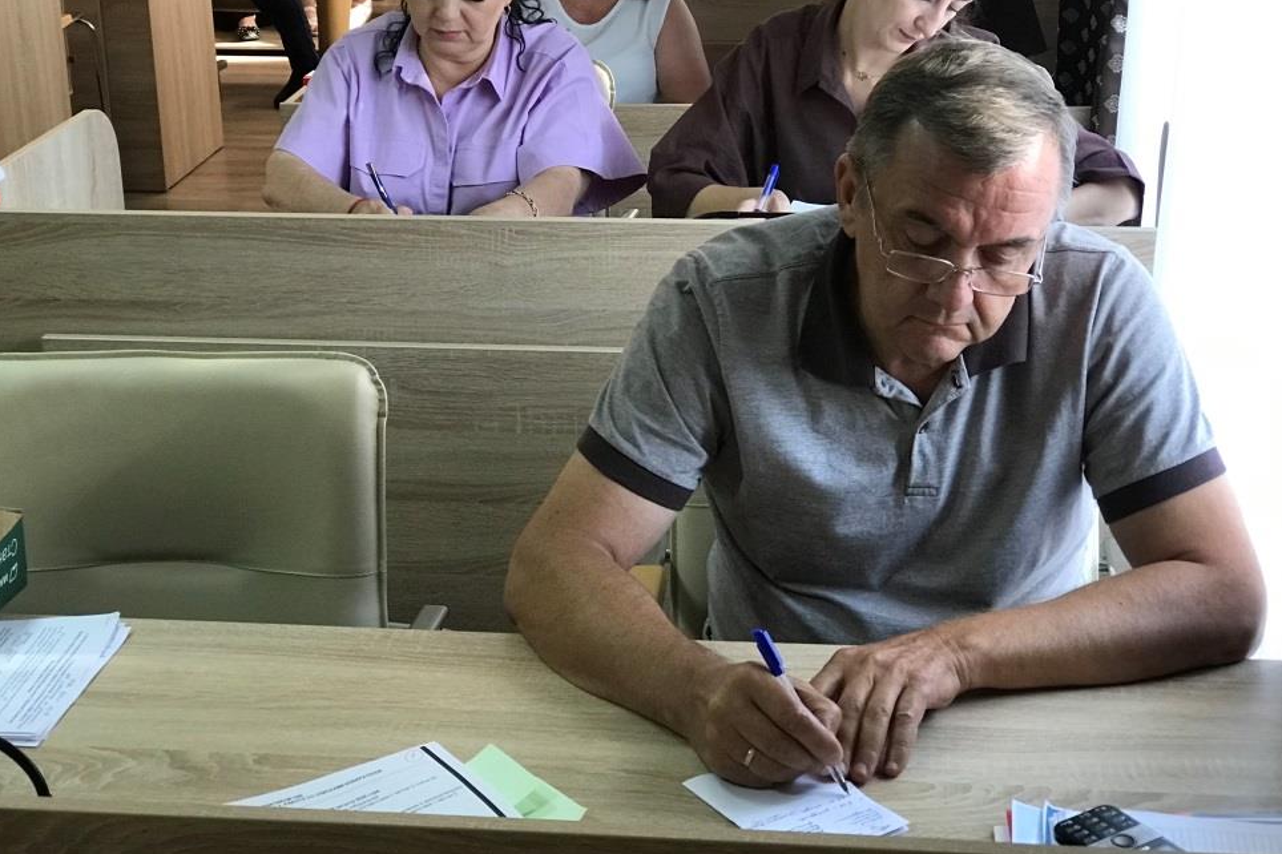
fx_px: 2243
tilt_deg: -20.3
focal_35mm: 63
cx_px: 674
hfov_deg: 31.9
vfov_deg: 21.5
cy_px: 358
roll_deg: +1.2
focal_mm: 6.6
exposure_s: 1/50
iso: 100
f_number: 2.8
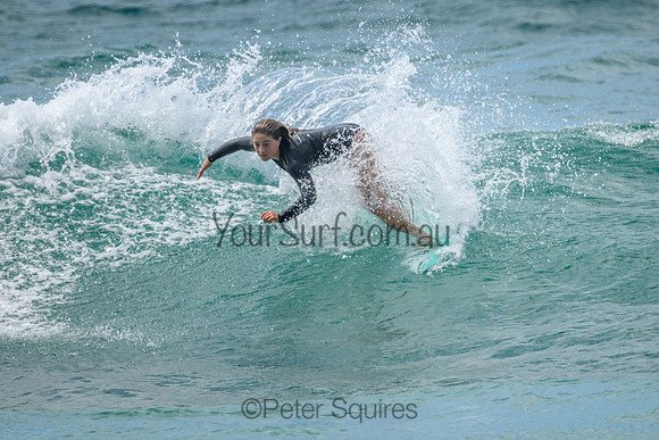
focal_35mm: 960
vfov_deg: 1.4
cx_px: 395
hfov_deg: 2.1
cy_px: 264
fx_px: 17572
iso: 1000
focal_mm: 800
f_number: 11
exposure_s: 1/2000
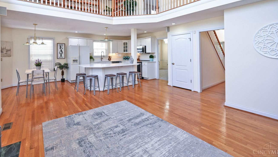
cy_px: 52
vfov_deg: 62.3
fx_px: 125
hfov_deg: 95.6
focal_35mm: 17
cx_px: 125
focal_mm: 14
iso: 200
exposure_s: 1/60
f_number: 4
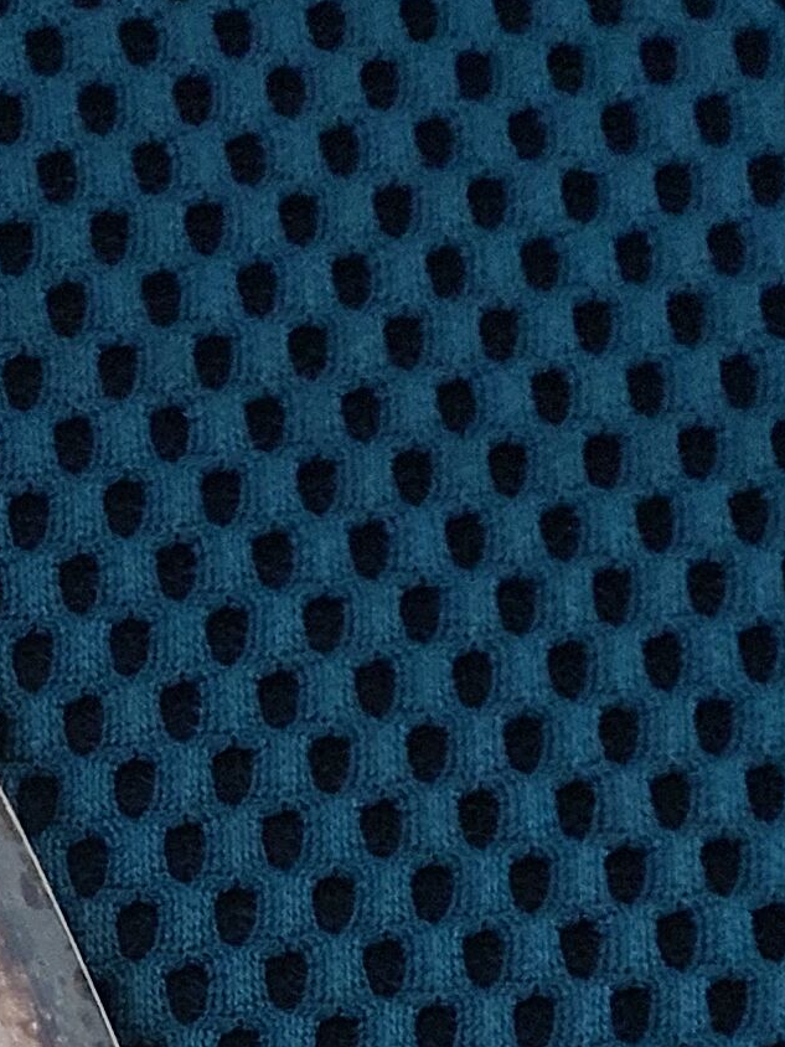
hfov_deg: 9.4
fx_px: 4142
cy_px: 2527
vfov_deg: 11.7
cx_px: -1240
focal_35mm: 137
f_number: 1.8
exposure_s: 1/50
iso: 160
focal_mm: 5.23
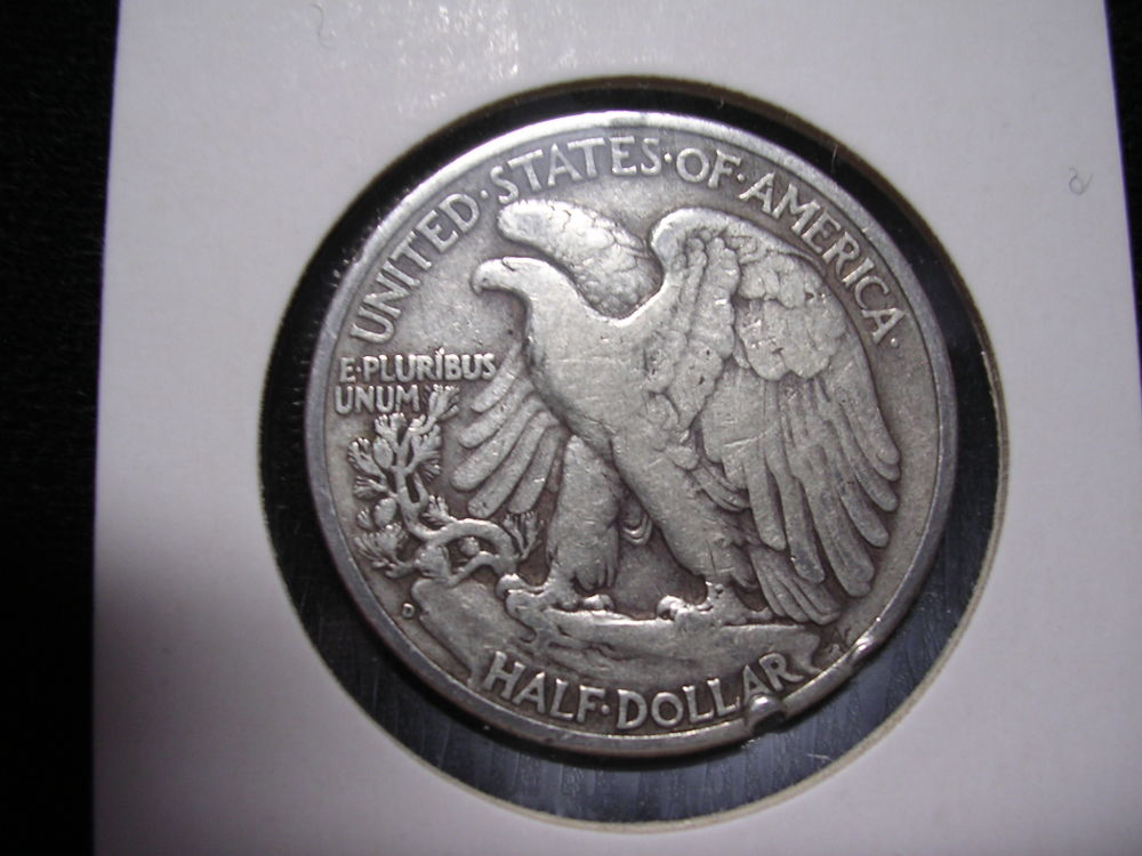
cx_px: 571
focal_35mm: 38
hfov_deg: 49.0
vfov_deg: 37.7
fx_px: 1254
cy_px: 428
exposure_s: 1/15.1
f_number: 2.8
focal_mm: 5.8
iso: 100
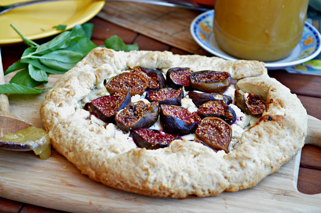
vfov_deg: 16.5
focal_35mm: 82
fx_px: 735
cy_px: 106
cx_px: 160
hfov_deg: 24.6
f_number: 5.6
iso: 100
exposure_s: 1/6
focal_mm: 55
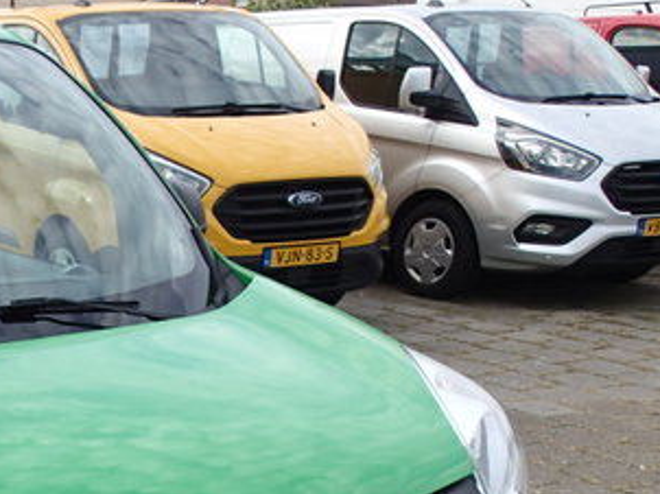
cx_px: -101
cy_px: 527
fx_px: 1200
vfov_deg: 22.1
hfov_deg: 27.6
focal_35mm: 63
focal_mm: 4.5
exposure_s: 1/800
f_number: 2.8
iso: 100
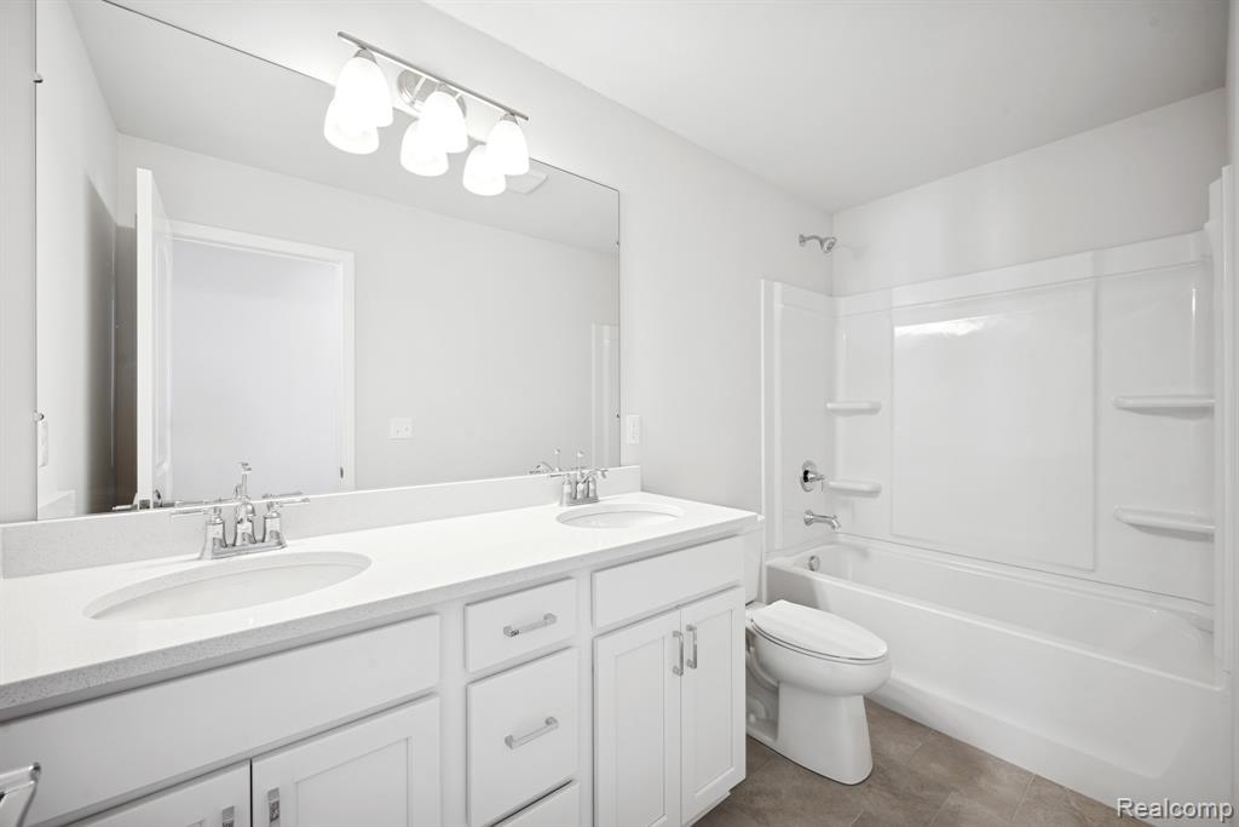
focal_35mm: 14
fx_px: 482
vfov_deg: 81.2
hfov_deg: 104.2
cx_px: 620
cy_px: 414
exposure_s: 1/1.25
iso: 100
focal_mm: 14
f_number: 9
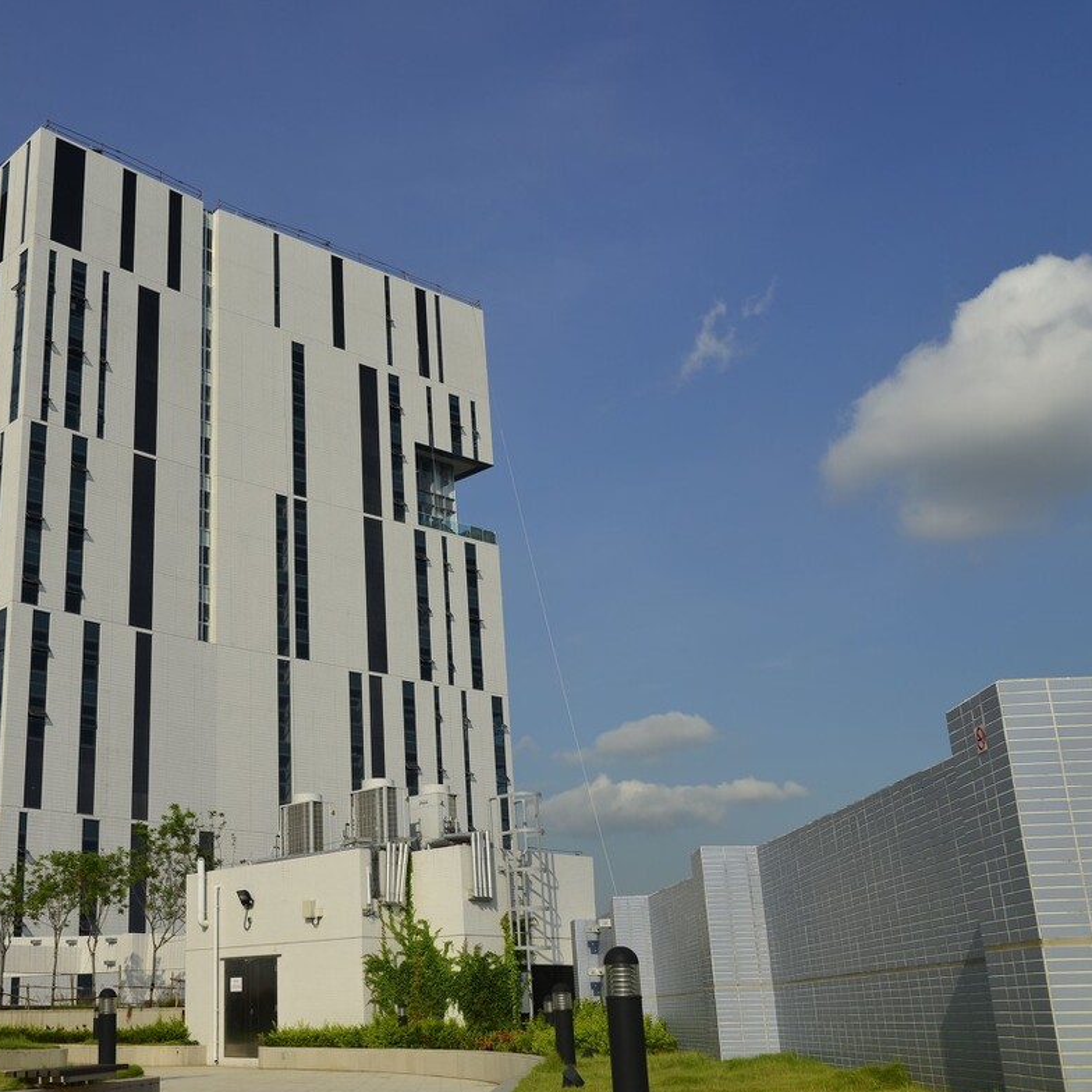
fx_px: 1392
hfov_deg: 41.6
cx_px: 281
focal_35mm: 39
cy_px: 545
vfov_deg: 42.8
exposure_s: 1/640
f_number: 8
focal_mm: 30
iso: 160
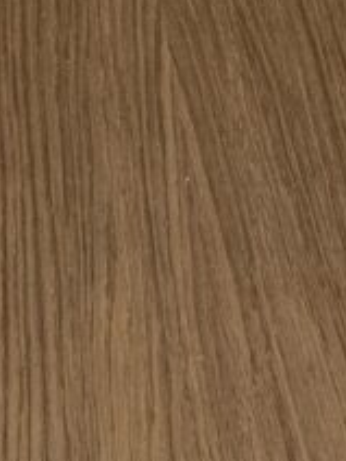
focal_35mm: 111
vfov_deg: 16.0
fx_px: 1479
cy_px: 720
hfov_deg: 13.0
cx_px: -83
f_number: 1.8
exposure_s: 1/363
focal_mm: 5.4
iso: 50
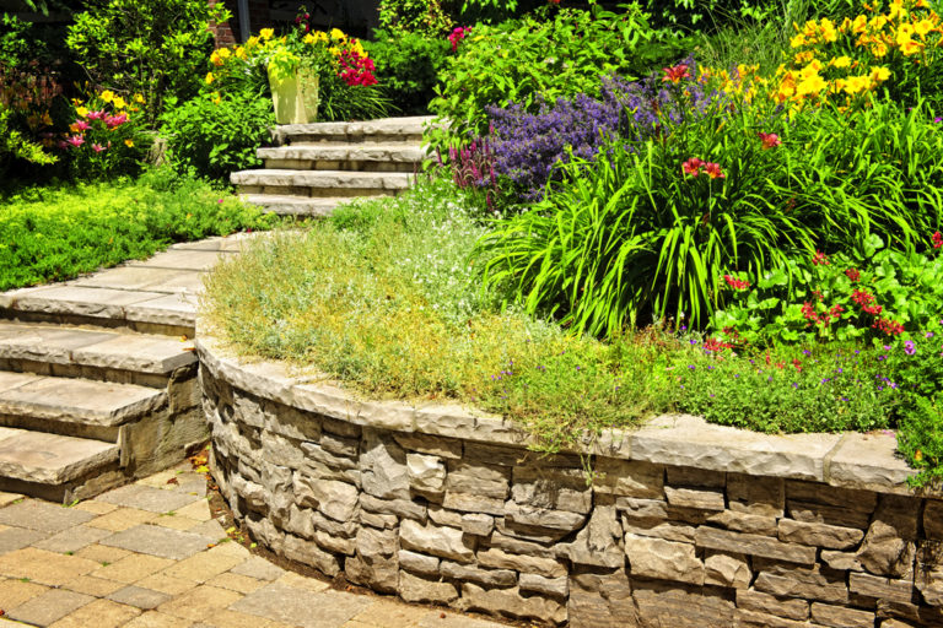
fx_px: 1257
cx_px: 472
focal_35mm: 48
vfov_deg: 28.1
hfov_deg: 41.1
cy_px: 314
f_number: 16
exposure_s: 1/160
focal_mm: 48
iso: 200
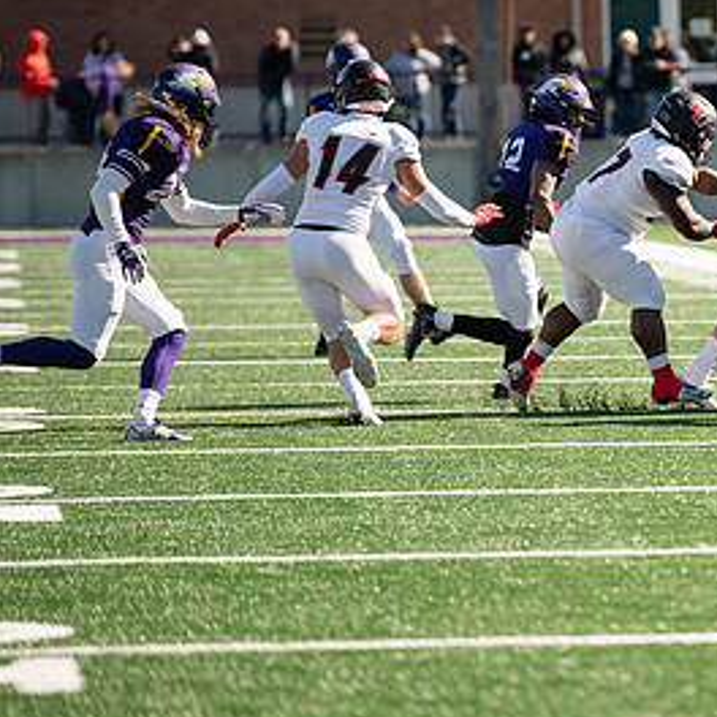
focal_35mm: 373
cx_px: 741
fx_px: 8741
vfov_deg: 4.7
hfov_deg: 4.7
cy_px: 284
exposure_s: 1/1600
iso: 200
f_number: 3.5
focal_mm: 200
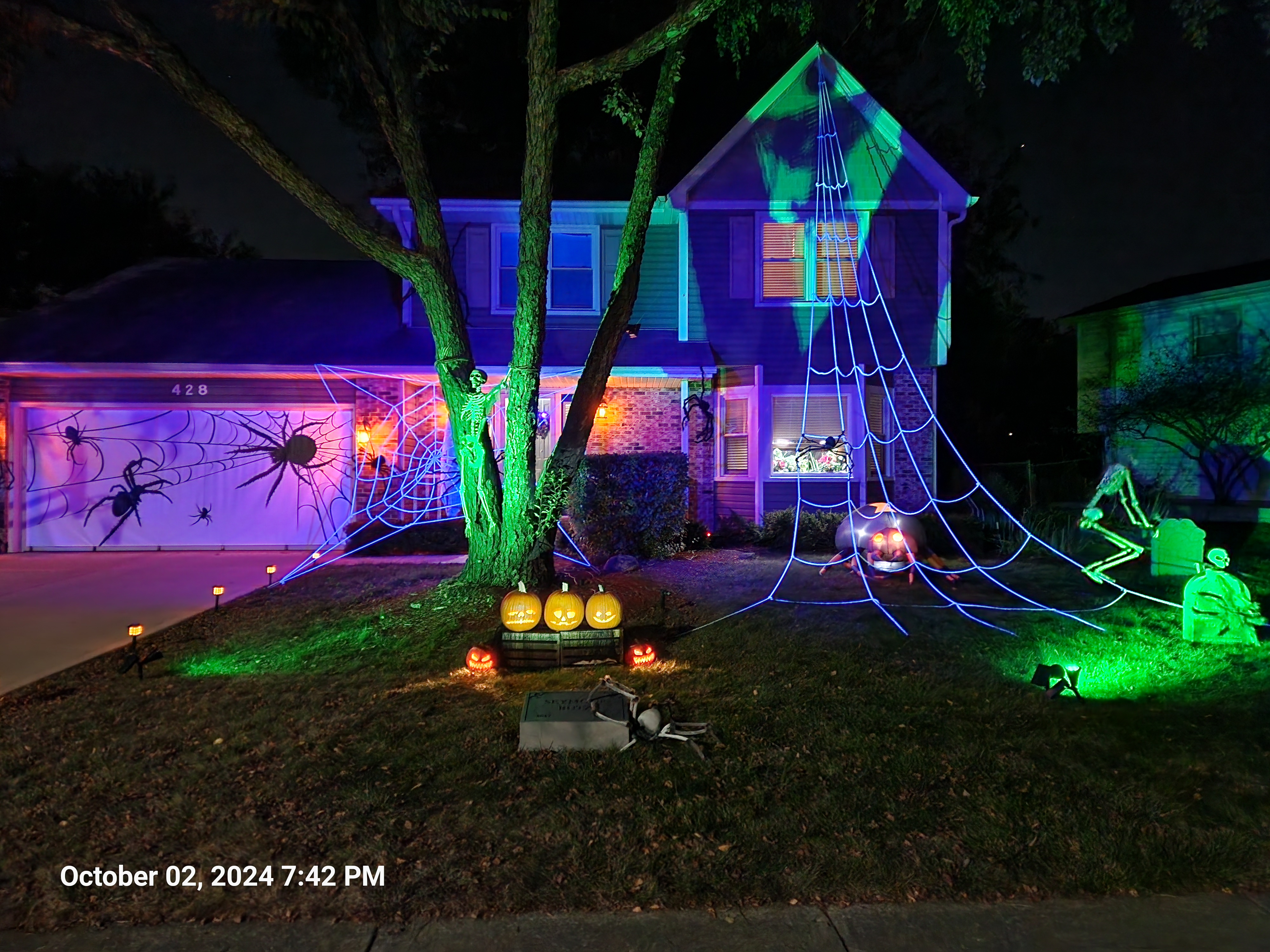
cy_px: 476
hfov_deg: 73.9
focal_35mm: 23
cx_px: 635
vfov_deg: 58.9
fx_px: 844
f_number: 1.8
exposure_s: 1/10
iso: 1000
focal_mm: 5.4
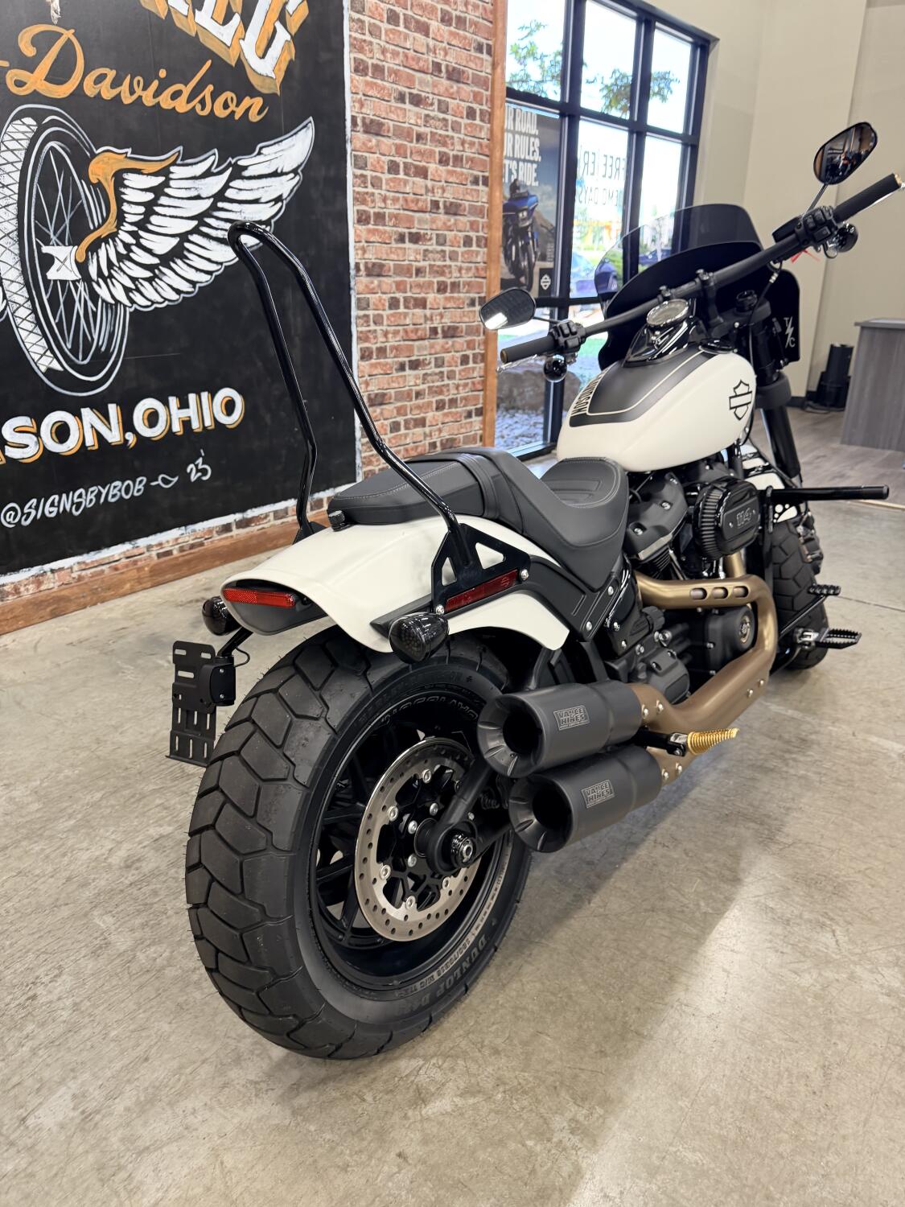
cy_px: 604
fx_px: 837
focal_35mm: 24
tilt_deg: -20.3
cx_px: 452
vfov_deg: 71.6
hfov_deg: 56.8
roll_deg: -2.5
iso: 200
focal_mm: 6.76
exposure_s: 1/60
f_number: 1.78
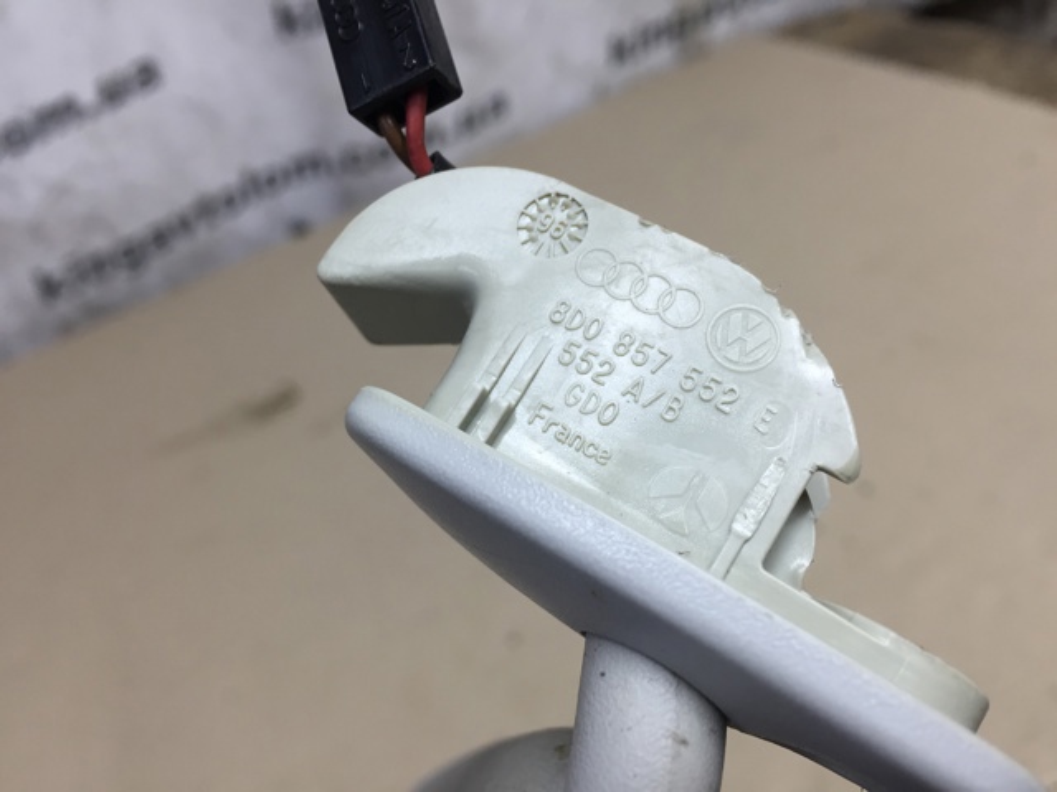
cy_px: 396
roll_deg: +20.3
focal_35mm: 29
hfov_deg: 61.7
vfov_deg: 48.2
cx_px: 528
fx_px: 886
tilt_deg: -34.9
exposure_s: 1/33
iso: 32
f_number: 2.2
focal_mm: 4.15
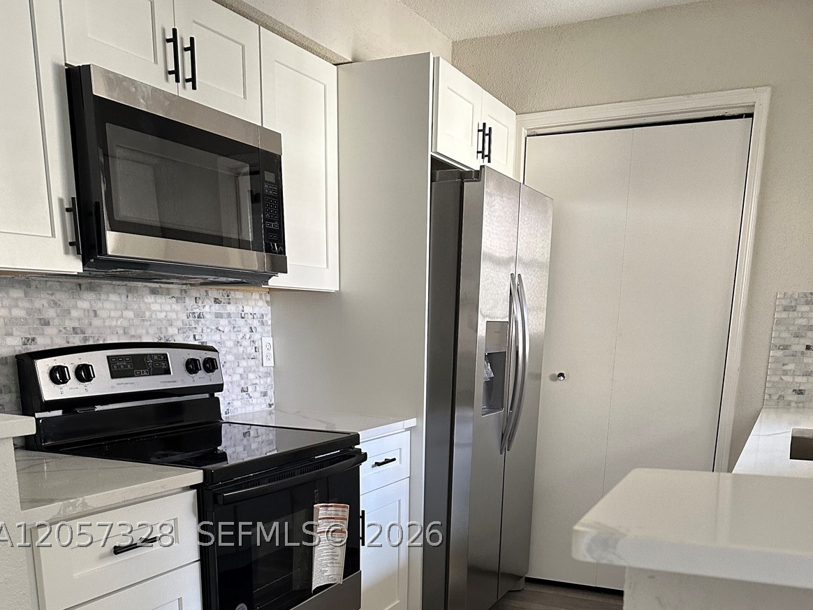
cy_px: 535
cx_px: 402
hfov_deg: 55.4
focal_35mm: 33
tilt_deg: -14.0
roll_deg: +0.0
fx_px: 775
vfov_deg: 40.1
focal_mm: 6.86
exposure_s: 1/60
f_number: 1.78
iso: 250
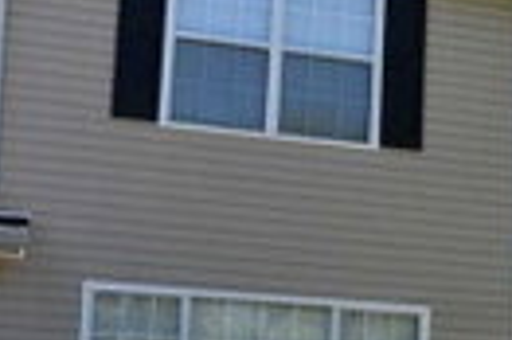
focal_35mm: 99
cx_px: 614
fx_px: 1406
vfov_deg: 13.7
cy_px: 297
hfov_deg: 19.4
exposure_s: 1/250
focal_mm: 18
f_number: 8
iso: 160
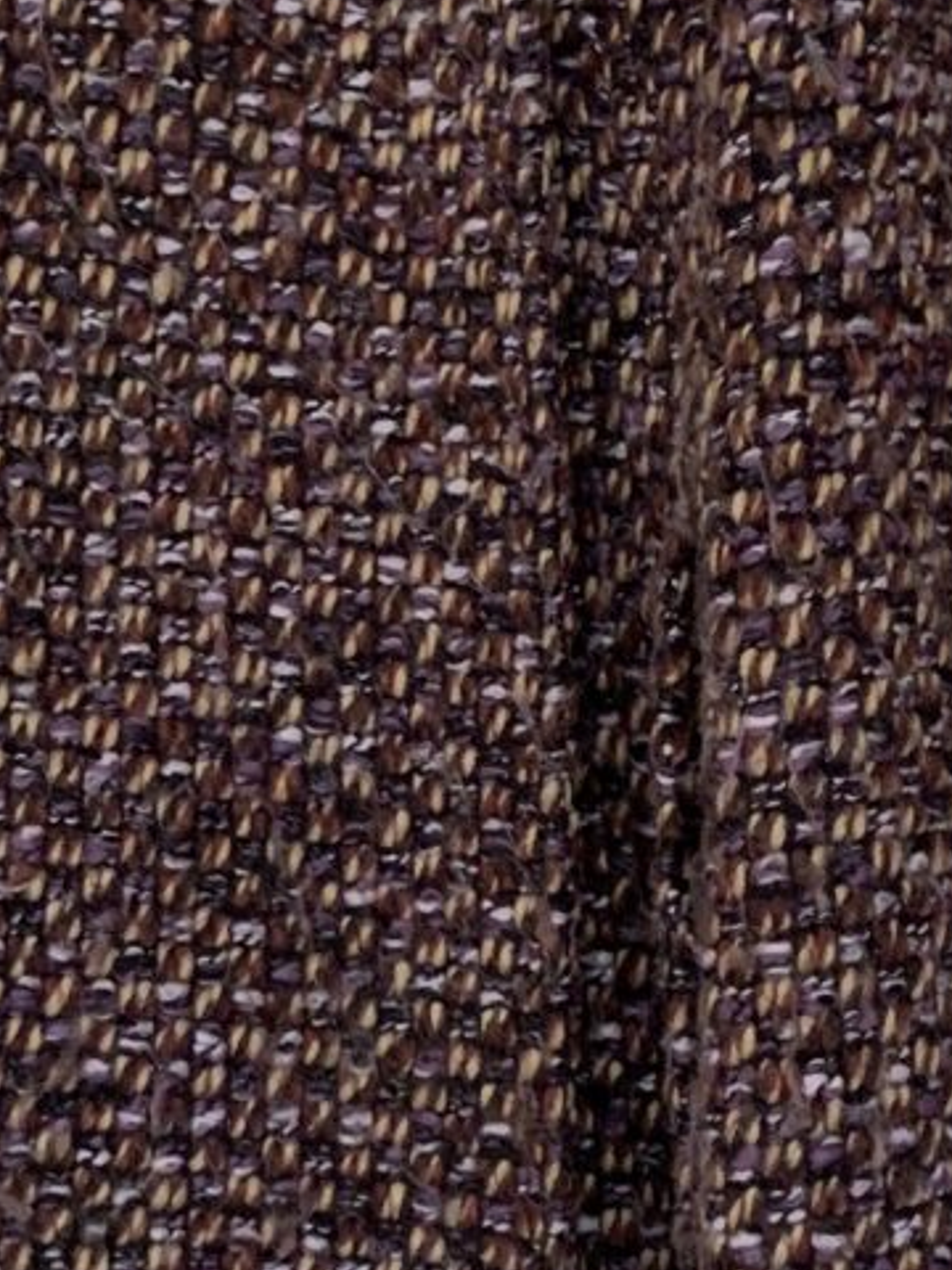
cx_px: 103
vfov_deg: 17.7
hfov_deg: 13.2
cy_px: 720
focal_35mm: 111
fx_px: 4070
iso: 200
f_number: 1.8
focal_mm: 4.25
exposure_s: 1/60
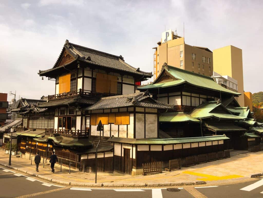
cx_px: 132
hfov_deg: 61.7
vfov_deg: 48.2
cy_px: 99
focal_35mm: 29
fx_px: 220
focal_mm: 4.15
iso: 25
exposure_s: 1/1183
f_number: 2.2
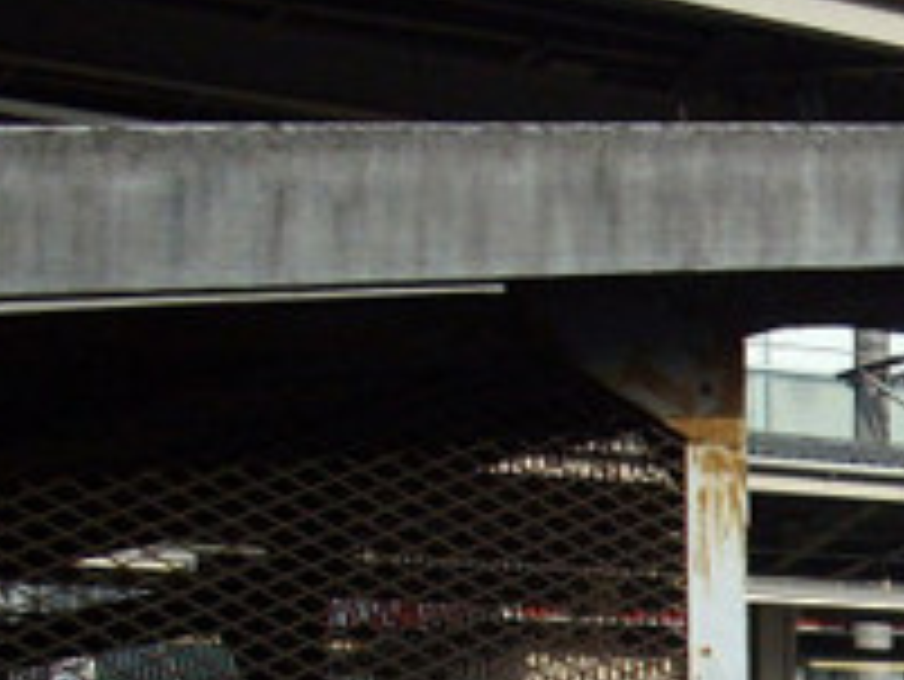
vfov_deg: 9.9
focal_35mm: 147
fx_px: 3841
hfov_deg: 12.3
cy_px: 851
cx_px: 1624
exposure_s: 1/250
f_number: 5.6
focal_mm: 6.2
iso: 80
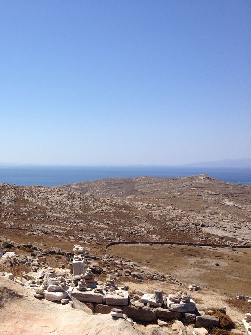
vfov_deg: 40.4
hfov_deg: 29.7
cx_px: 28
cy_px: 168
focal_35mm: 47
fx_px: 455
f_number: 2.4
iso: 50
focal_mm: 4.28
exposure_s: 1/2304
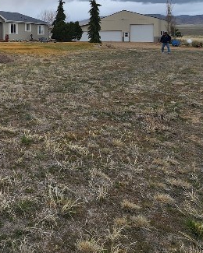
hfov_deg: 40.6
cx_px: -12
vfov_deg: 53.9
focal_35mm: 30
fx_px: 225
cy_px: 43
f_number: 2.2
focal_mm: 2.2
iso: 50
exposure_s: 1/286
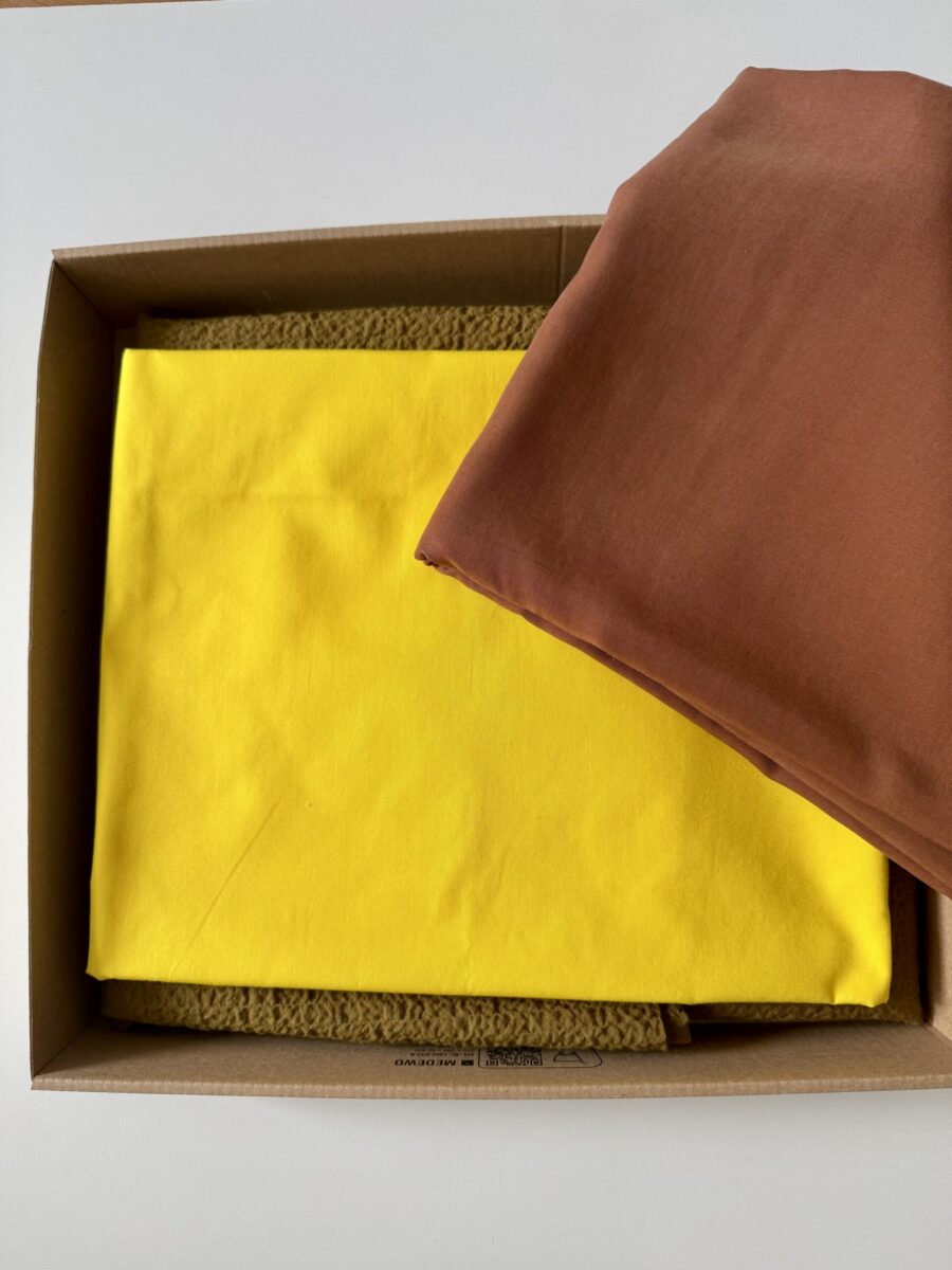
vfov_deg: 71.6
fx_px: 880
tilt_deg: -83.5
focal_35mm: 24
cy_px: 635
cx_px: 476
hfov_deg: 56.8
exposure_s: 1/121
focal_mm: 6.76
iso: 125
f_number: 1.78
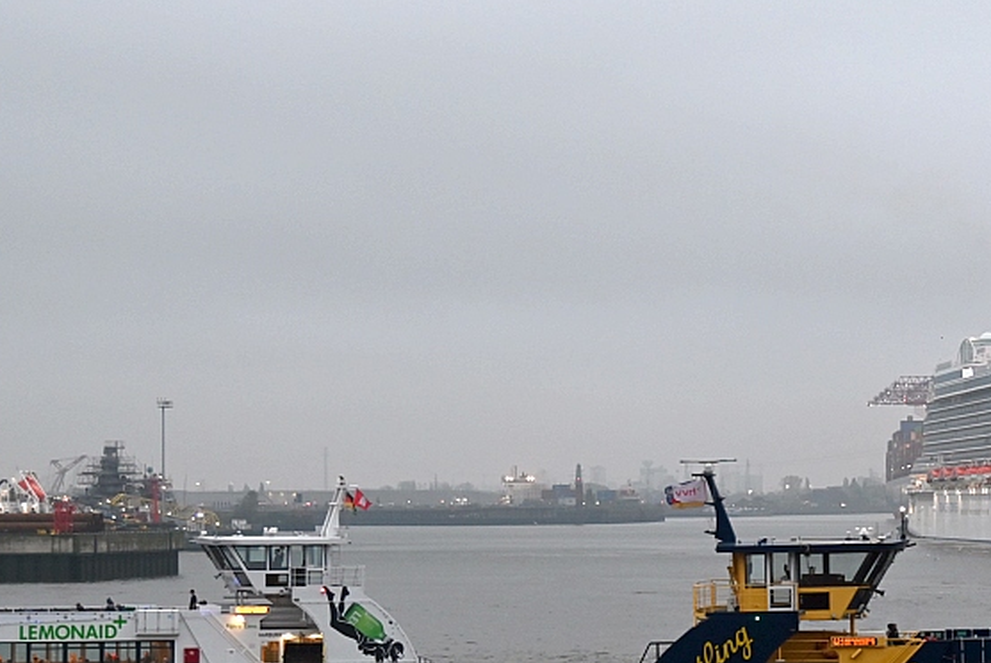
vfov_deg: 16.9
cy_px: 436
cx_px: 601
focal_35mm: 81
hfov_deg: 25.0
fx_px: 2232
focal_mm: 44
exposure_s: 1/125
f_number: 4
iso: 900
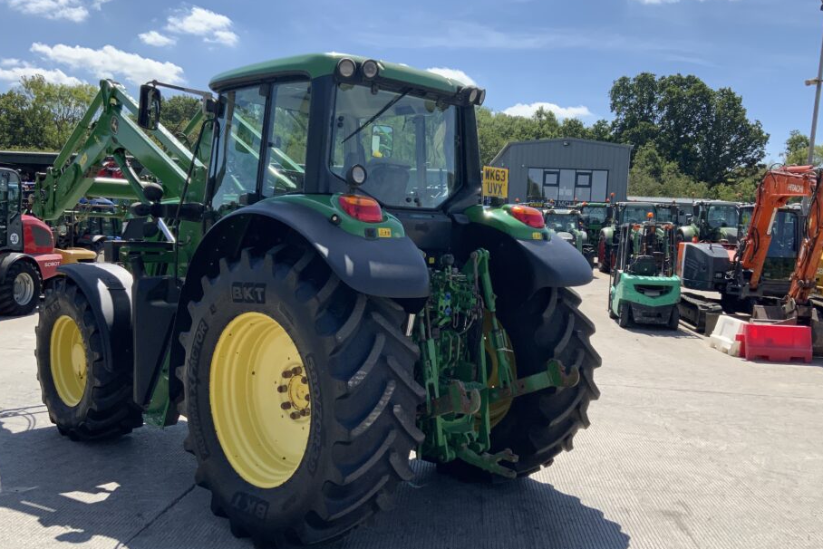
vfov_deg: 38.9
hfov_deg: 55.8
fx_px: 777
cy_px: 294
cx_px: 409
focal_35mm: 34
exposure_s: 1/1730
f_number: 1.8
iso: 16
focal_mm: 3
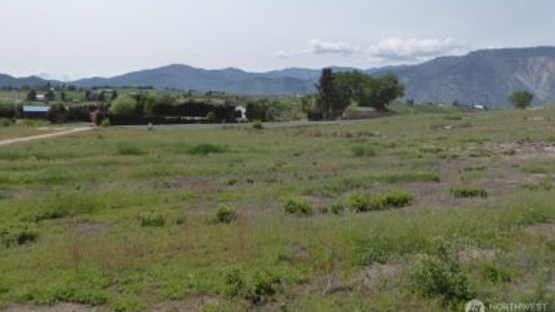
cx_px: 273
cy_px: 110
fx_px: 412
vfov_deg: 41.1
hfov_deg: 67.9
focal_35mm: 28
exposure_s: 1/2000
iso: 160
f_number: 3.3
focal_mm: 4.3
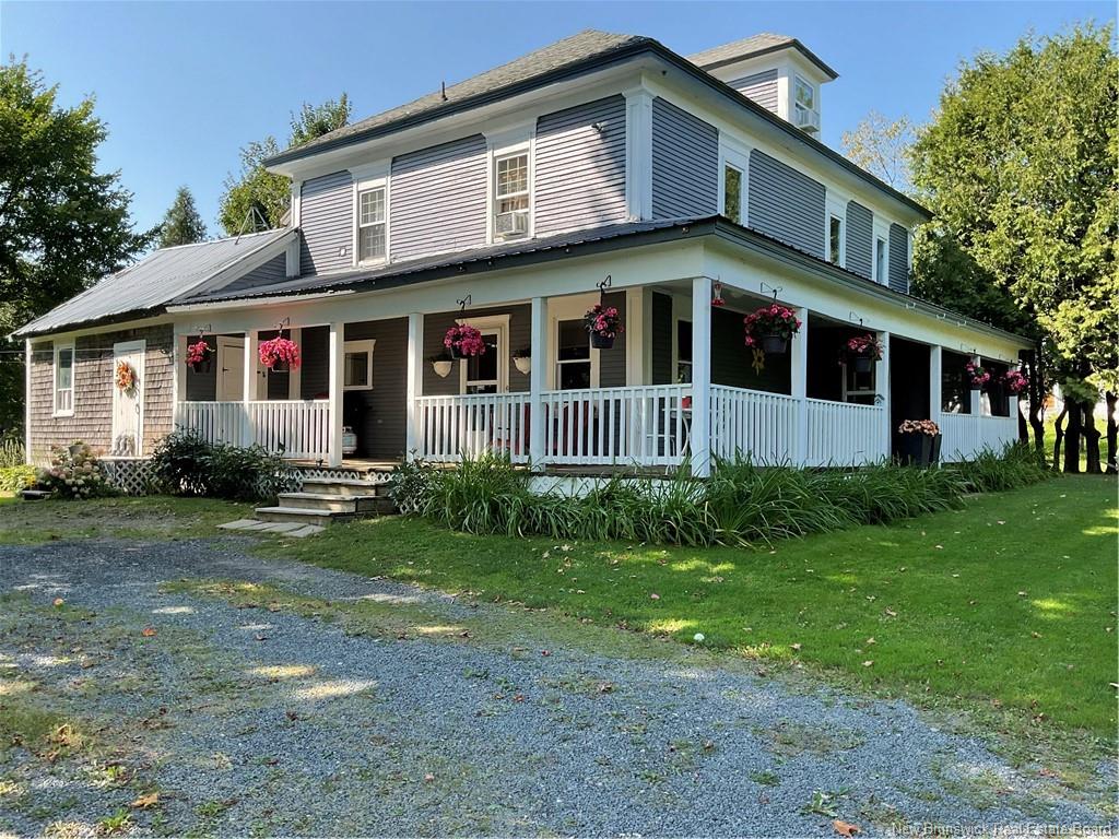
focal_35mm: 29
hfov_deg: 61.7
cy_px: 420
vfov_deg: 48.2
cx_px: 560
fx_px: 937
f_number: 1.8
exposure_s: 1/568
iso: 16
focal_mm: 3
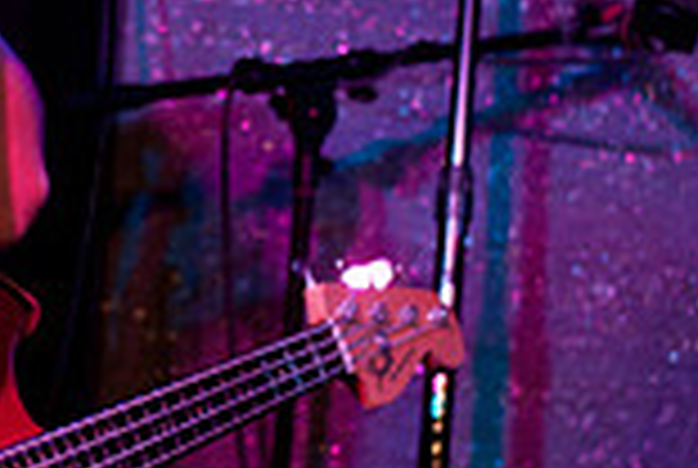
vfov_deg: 6.4
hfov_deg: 9.4
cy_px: 248
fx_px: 4215
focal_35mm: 217
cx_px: 92
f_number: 1.8
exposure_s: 1/50
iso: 1000
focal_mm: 50
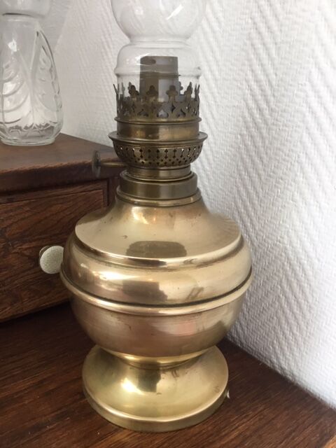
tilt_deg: -20.9
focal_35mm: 31
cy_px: 224
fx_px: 401
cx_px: 168
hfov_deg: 45.4
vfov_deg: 58.4
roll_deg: -0.1
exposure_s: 1/33
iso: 64
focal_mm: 3.3
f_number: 2.4
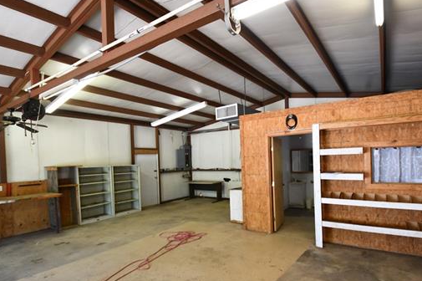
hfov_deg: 86.5
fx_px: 223
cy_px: 161
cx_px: 238
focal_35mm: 19
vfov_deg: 64.2
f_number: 3.5
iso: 1250
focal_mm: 10
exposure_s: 1/125
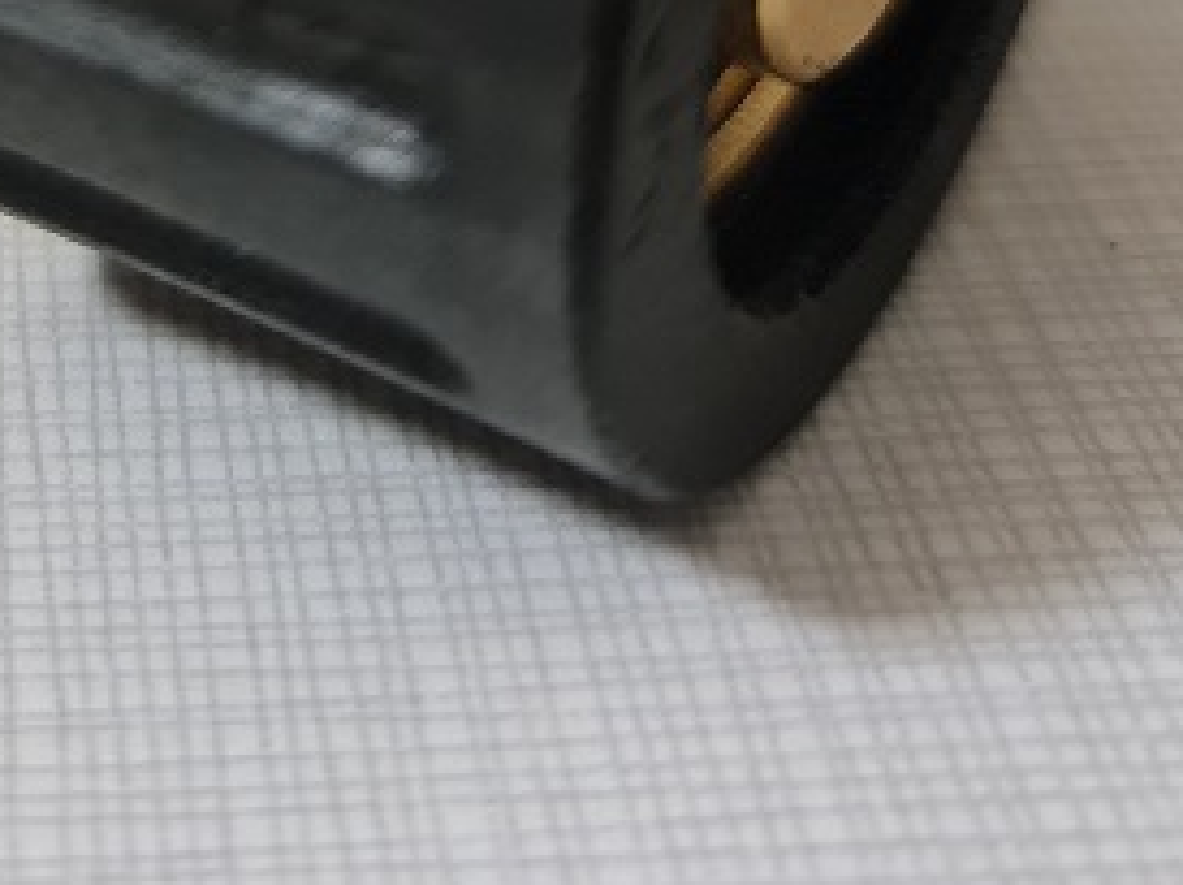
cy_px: -302
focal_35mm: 73
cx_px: 39
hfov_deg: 25.5
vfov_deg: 18.6
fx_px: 2493
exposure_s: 1/25
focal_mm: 7
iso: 500
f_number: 1.8
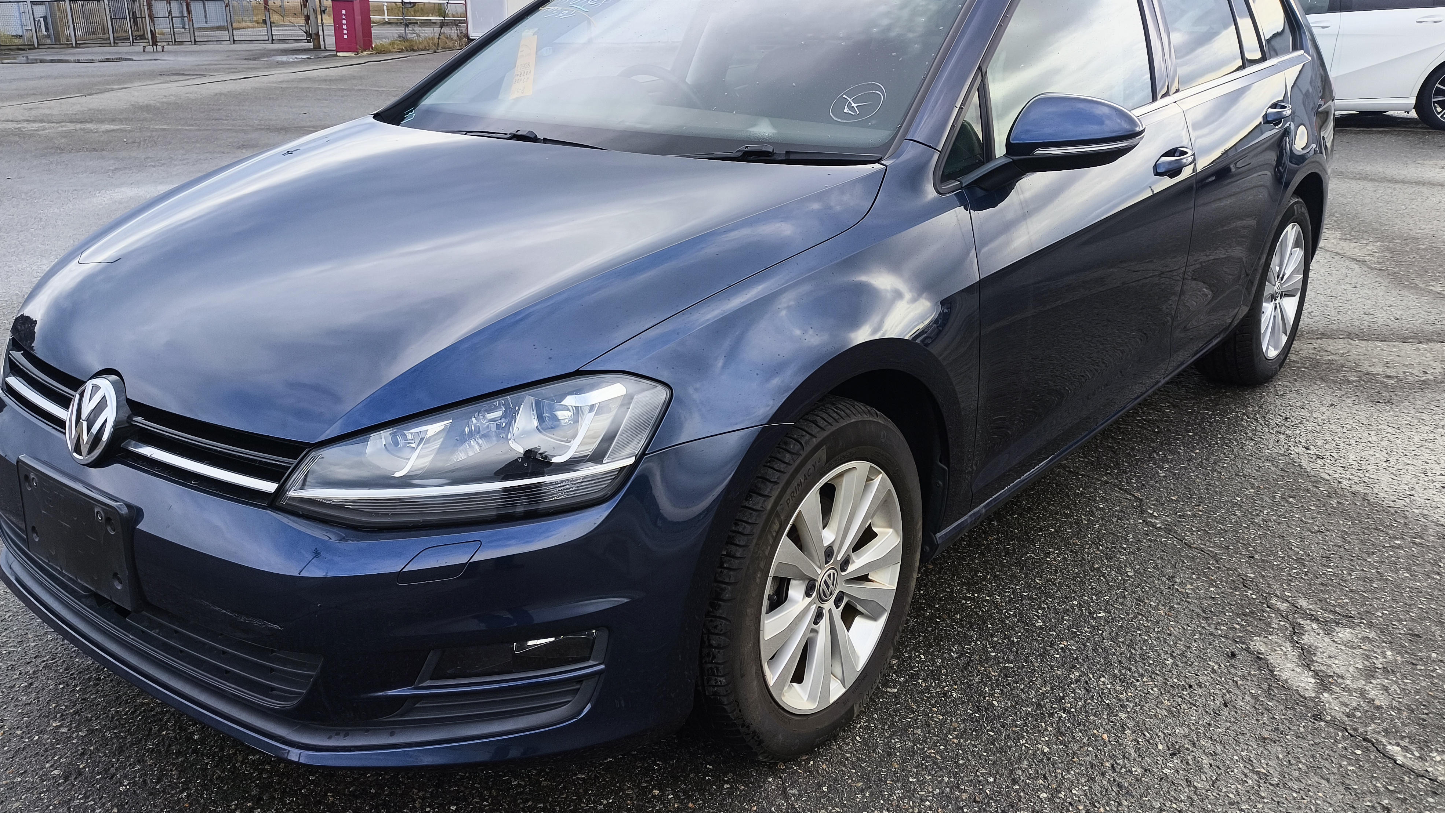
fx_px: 1226
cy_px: 388
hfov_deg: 61.0
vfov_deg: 36.7
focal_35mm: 32
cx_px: 678
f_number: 1.7
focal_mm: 4.71
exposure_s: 1/649
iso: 50
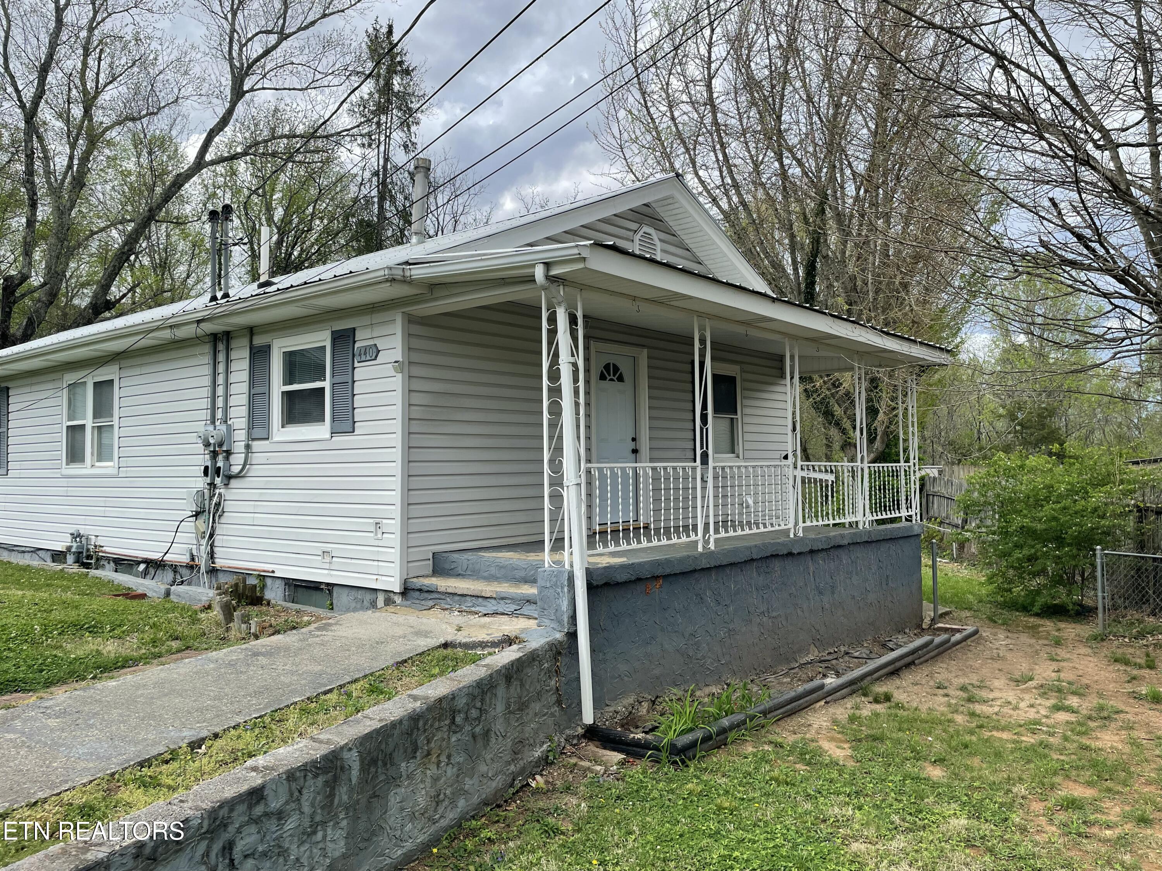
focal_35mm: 26
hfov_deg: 67.3
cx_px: 581
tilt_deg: +3.3
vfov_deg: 53.1
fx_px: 873
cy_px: 436
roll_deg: +0.5
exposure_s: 1/2353
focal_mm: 4.2
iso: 32
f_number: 1.6
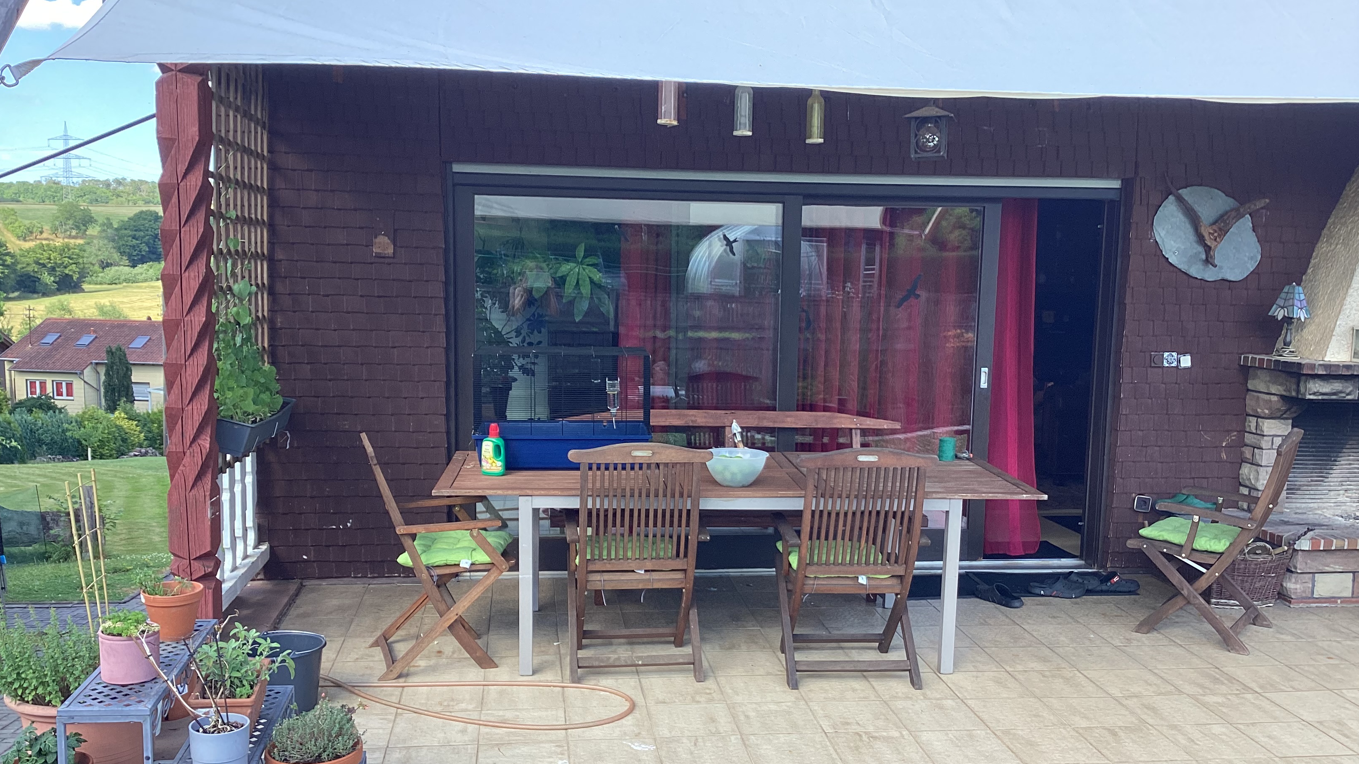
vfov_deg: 34.6
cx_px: 680
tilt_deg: -9.7
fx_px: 1225
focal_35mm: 34
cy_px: 445
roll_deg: +0.6
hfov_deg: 58.0
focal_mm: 3.3
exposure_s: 1/120
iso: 25
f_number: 2.4
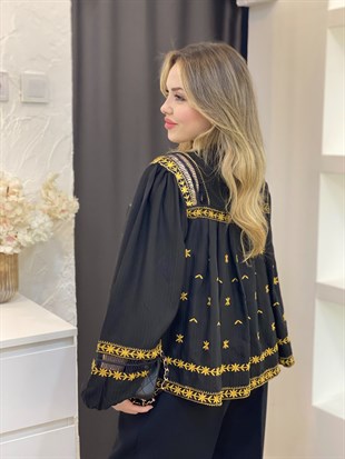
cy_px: 230
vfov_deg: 36.8
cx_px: 172
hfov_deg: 28.0
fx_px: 691
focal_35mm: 52
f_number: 2
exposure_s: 1/100
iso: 160
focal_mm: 6
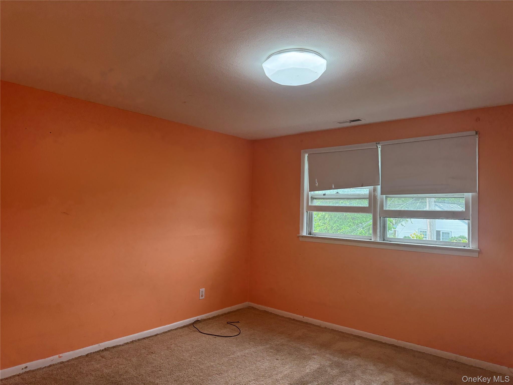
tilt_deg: +2.1
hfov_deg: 71.6
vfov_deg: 56.8
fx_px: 356
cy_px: 192
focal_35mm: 24
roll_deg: -0.9
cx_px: 256
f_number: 1.78
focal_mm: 6.76
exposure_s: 1/128
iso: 100
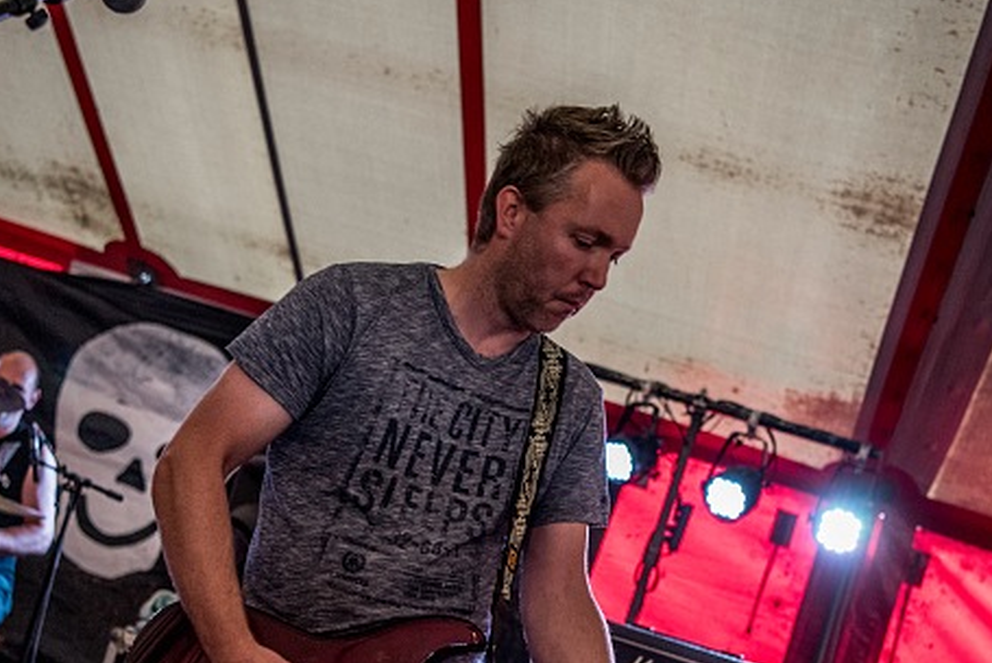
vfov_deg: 23.7
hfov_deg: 35.0
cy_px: 459
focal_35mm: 57
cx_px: 464
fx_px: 1572
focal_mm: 36
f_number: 2.8
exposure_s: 1/100
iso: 2000
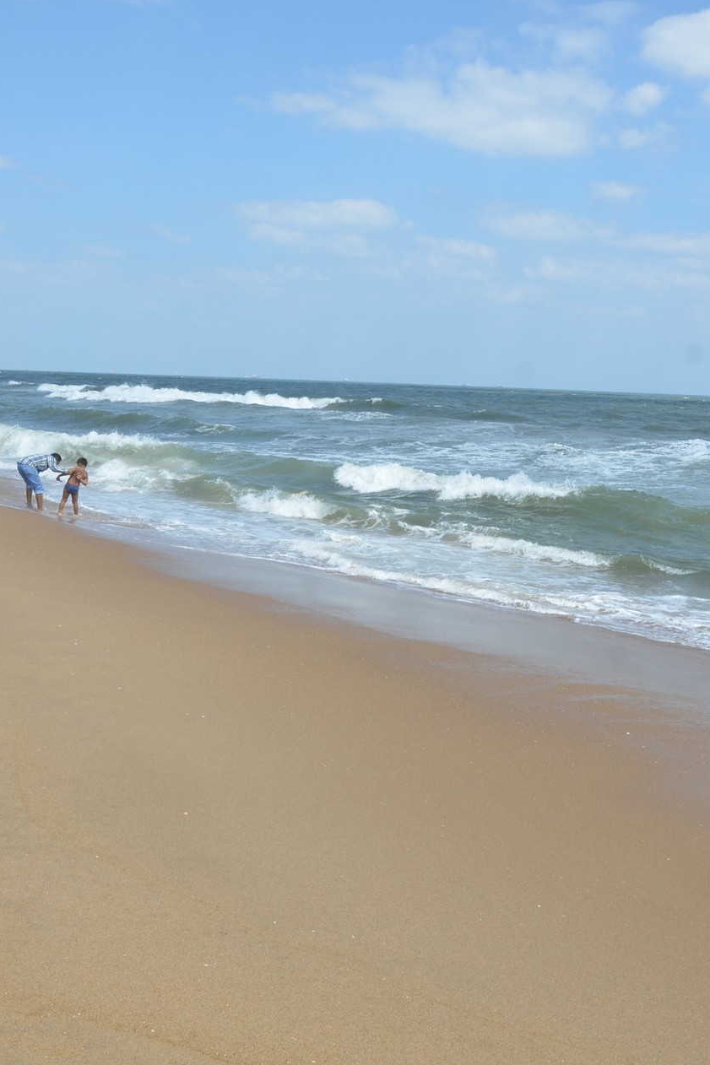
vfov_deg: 47.4
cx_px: 393
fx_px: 1213
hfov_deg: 32.6
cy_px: 533
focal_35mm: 41
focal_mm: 18
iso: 200
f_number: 11
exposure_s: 1/250
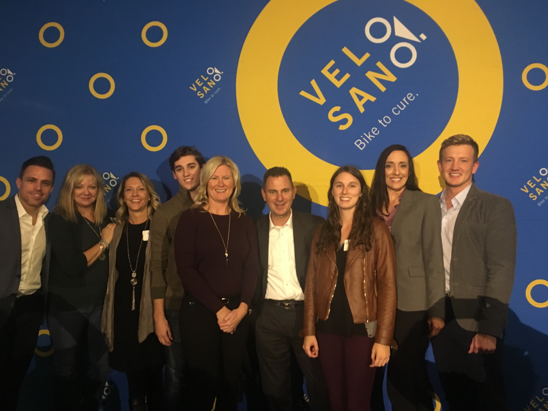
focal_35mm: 29
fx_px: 459
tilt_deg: +2.7
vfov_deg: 48.2
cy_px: 206
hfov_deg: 61.7
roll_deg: -0.6
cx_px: 274
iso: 200
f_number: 2.2
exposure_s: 1/15
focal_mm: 4.15
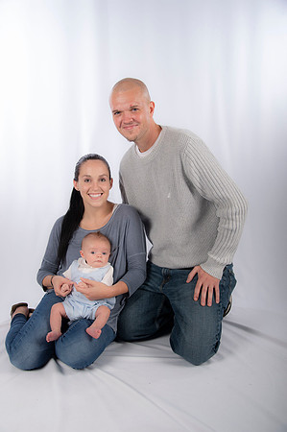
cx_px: 144
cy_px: 216
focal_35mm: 38
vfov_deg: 50.7
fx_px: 455
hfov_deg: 35.0
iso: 100
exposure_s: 1/200
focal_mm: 38
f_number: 5.6
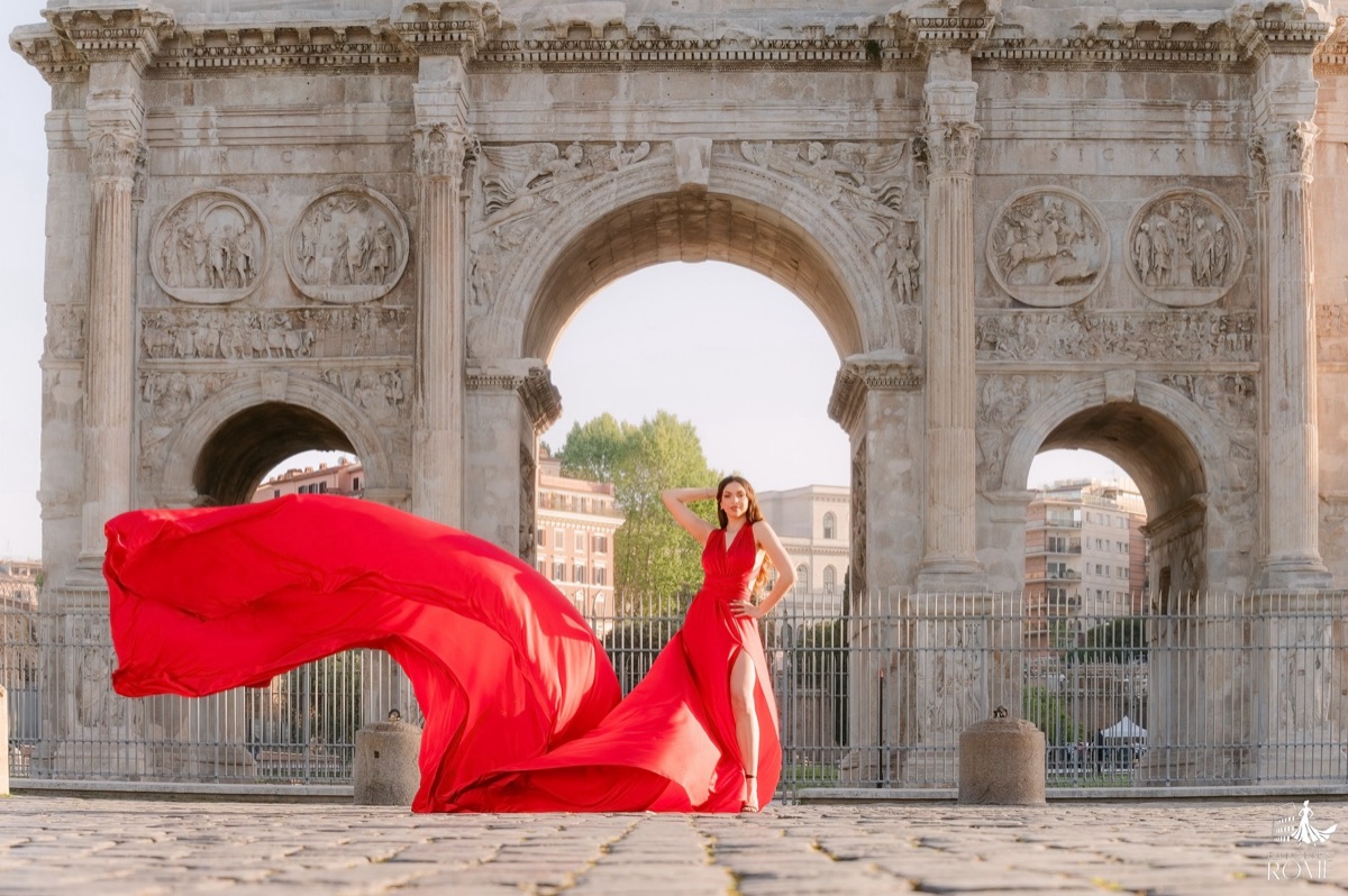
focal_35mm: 49
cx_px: 674
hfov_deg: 40.4
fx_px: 1833
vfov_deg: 27.5
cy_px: 448
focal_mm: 49
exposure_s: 1/250
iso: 200
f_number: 8
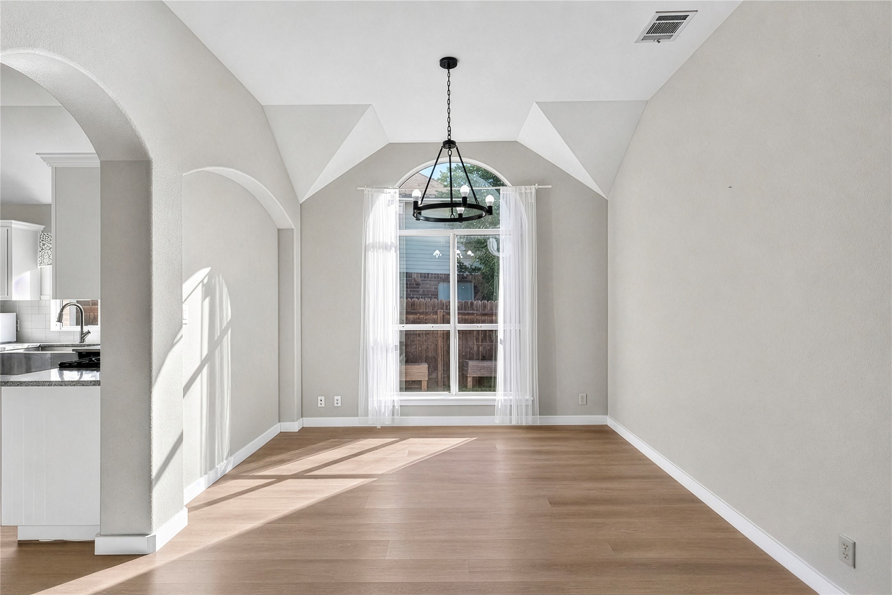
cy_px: 298
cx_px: 446
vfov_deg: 70.4
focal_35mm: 17
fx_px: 421
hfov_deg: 93.3
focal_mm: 17
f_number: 4
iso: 100
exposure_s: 1/80
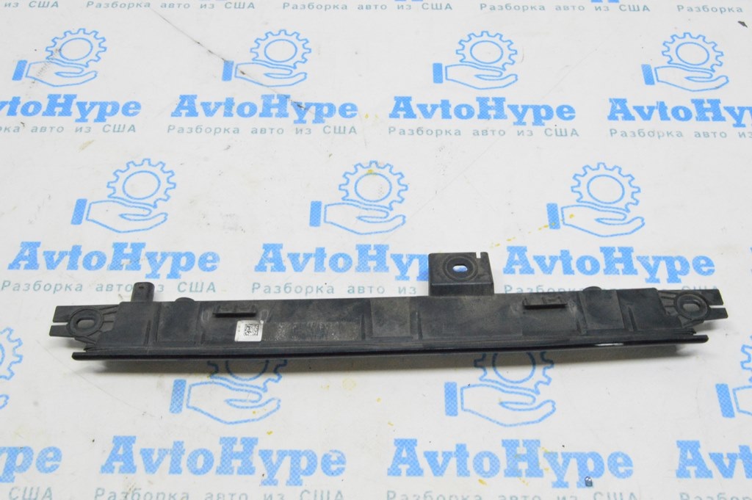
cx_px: 376
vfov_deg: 34.2
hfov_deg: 49.6
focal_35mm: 39
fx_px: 814
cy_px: 250
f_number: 20
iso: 6400
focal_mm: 26
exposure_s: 1/20
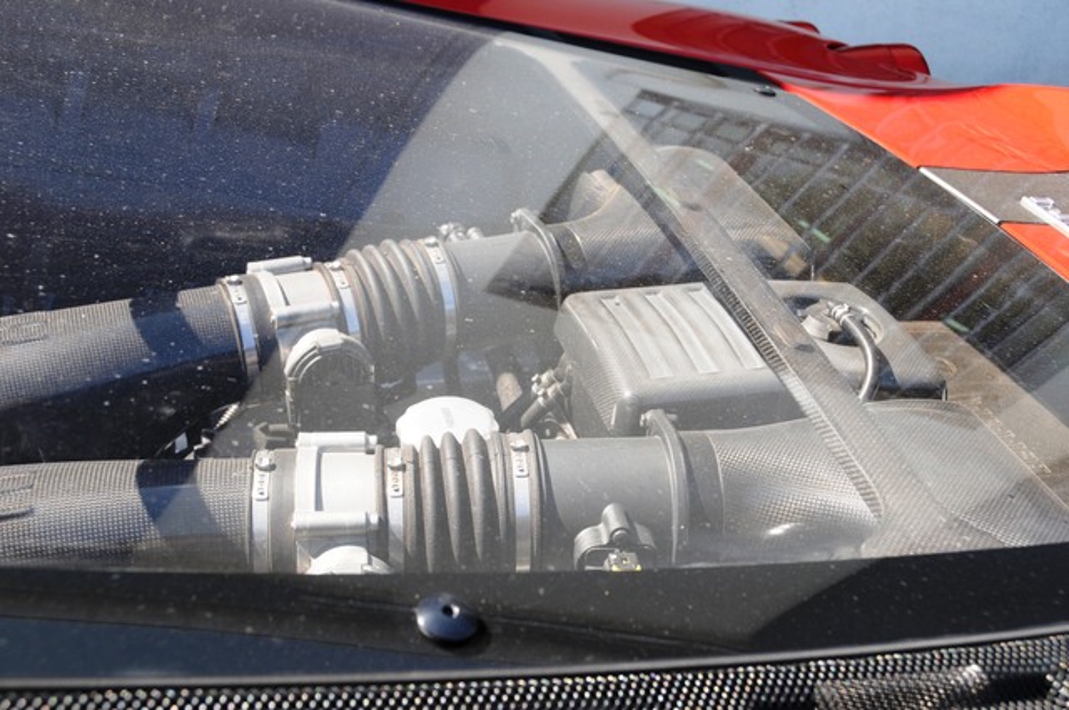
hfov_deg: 42.4
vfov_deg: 28.9
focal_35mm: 46
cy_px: 355
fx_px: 1379
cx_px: 534
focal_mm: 31
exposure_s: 1/200
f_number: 7.1
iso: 200
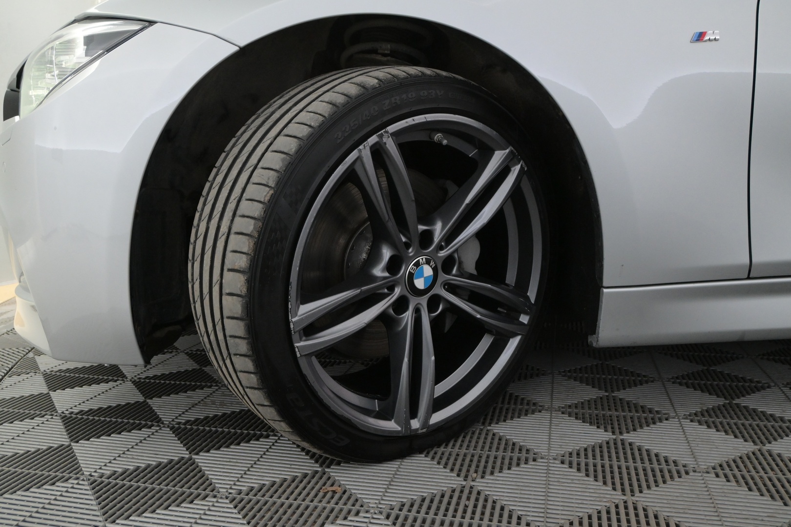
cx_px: 396
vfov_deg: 40.8
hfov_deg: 58.3
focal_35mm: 32
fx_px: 709
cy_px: 264
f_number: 5.6
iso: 2500
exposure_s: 1/125
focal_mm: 21.5
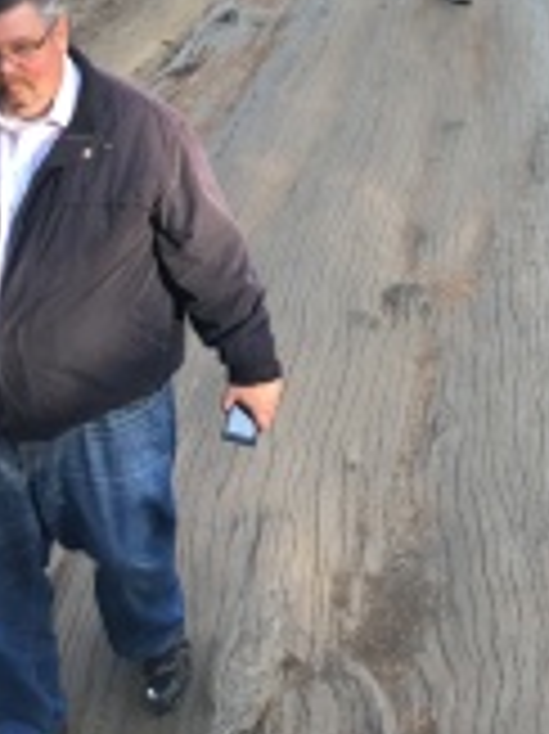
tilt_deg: -9.6
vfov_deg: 28.1
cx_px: 423
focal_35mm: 65
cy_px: 5
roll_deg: +2.4
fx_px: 1376
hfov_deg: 22.3
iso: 40
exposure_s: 1/30
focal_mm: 4.15
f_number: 2.2
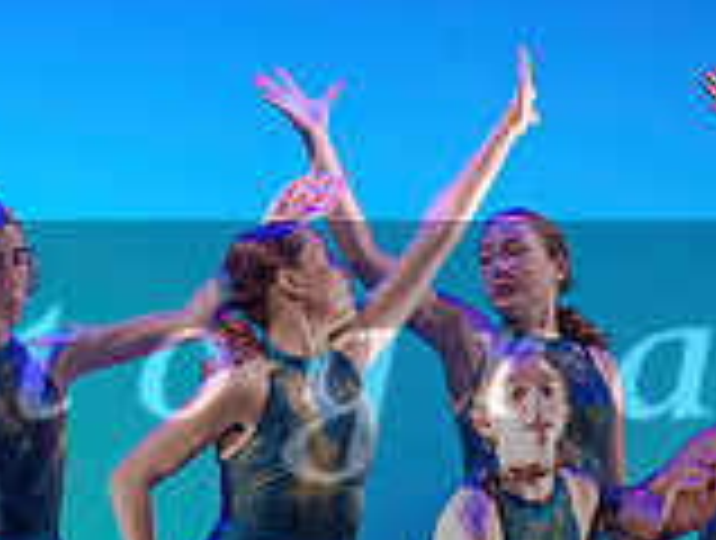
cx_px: 212
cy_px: 396
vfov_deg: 3.5
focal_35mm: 424
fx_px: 8790
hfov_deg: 4.7
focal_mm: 112
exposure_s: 1/200
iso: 1600
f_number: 2.8
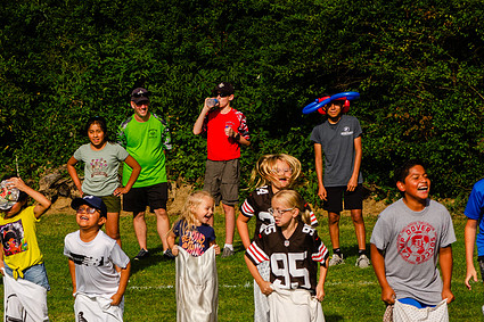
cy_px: 203
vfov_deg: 9.3
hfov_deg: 14.0
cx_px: 188
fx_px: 1975
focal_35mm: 147
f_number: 9
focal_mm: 72
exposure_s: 1/320
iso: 100
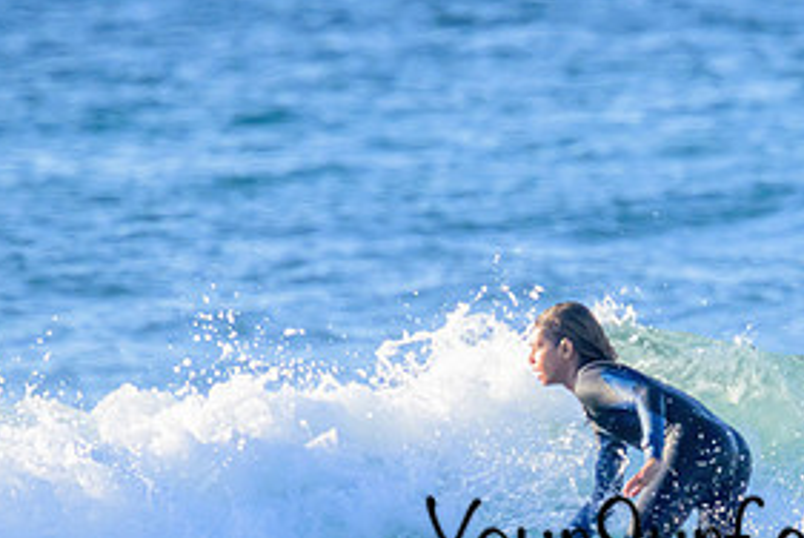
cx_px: 721
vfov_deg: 0.8
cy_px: 517
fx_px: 36888
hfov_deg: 1.2
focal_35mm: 1650
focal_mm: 800
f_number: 11
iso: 3600
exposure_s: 1/2000
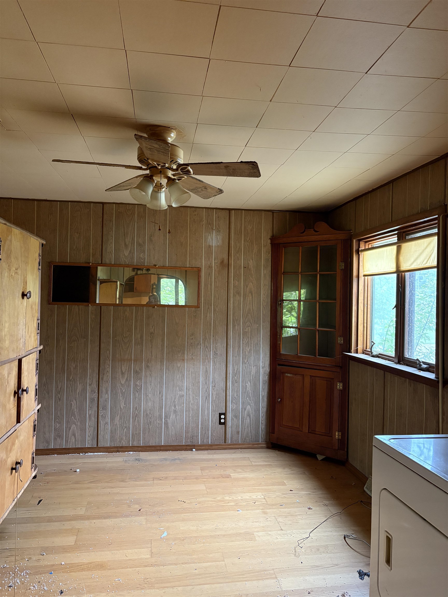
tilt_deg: +1.8
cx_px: 224
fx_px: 449
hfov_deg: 53.1
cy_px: 298
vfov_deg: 67.3
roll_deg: -1.4
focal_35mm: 26
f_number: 1.6
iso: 400
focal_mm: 5.96
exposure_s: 1/60
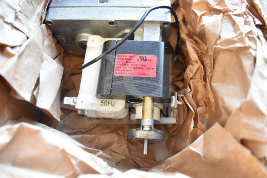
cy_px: 89
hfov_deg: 67.4
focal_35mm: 27
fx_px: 200
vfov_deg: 48.0
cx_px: 134
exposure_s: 1/30
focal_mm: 18
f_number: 3.5
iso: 560
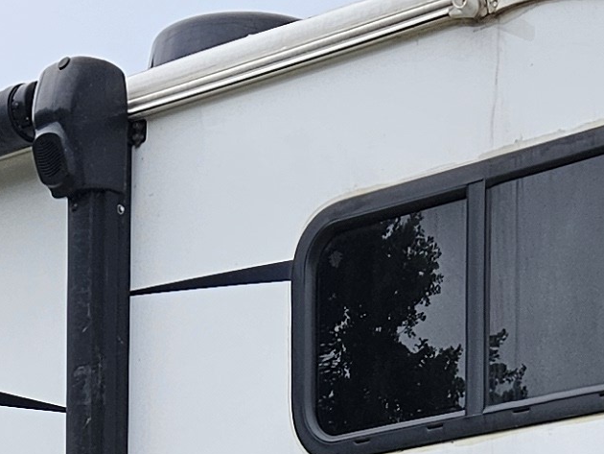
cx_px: 289
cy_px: 932
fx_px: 2548
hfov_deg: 13.5
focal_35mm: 146
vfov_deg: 9.5
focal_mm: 5.4
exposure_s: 1/388
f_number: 1.8
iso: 25
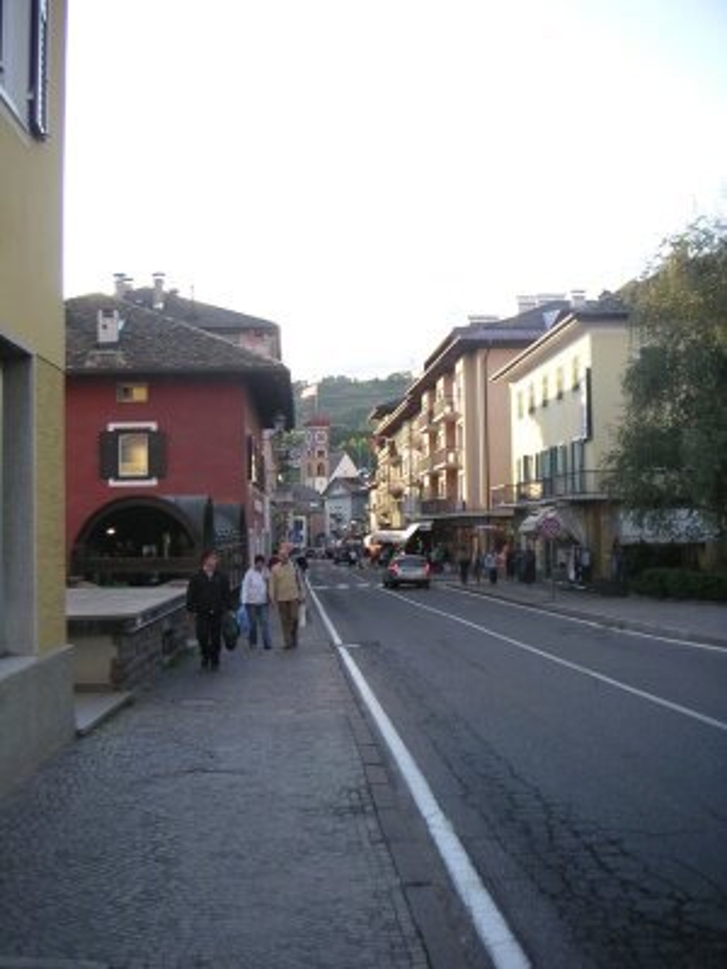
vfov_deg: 49.0
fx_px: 1064
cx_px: 364
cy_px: 484
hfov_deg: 37.7
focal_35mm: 38
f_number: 2.8
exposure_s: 1/90
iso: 50
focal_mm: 6
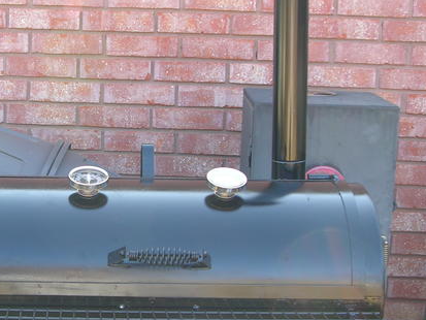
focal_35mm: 85
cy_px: 182
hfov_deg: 22.6
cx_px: 68
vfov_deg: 17.4
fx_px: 1046
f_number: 3.2
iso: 50
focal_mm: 10
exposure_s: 1/52.5
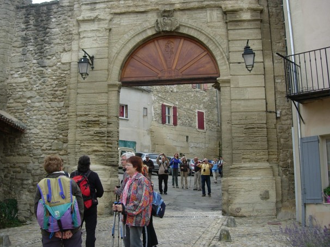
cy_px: 121
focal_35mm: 40
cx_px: 157
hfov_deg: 46.8
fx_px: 381
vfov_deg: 36.0
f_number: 2.8
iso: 64
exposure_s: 1/418
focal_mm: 7.8
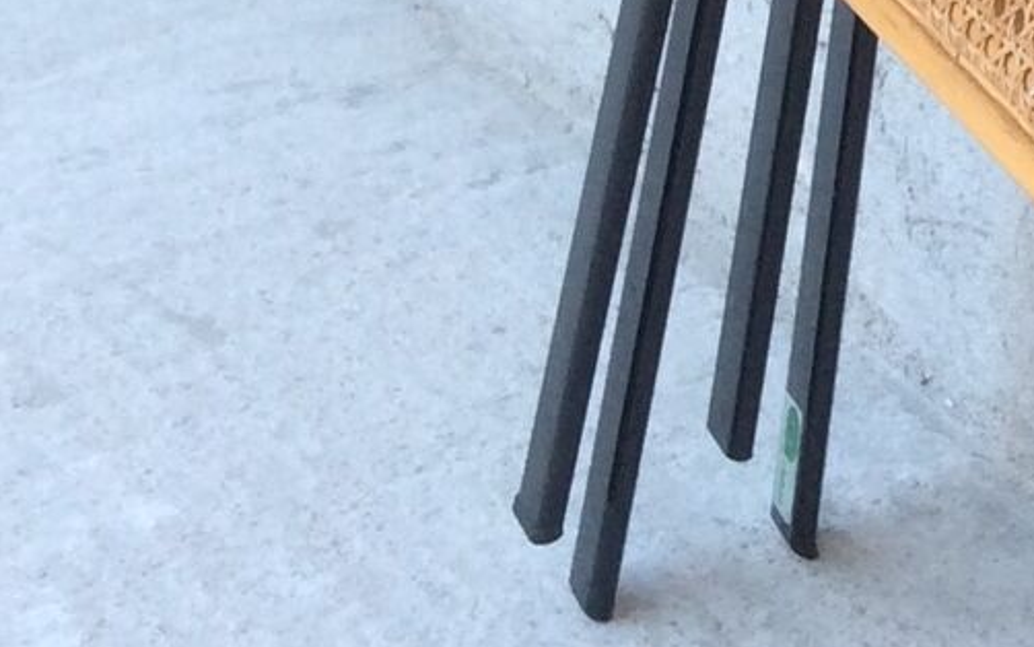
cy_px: -359
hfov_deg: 14.8
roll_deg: -2.5
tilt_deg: -16.8
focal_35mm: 135
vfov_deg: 9.4
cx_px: 1368
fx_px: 3805
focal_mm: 3.3
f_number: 2.4
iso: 50
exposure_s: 1/100
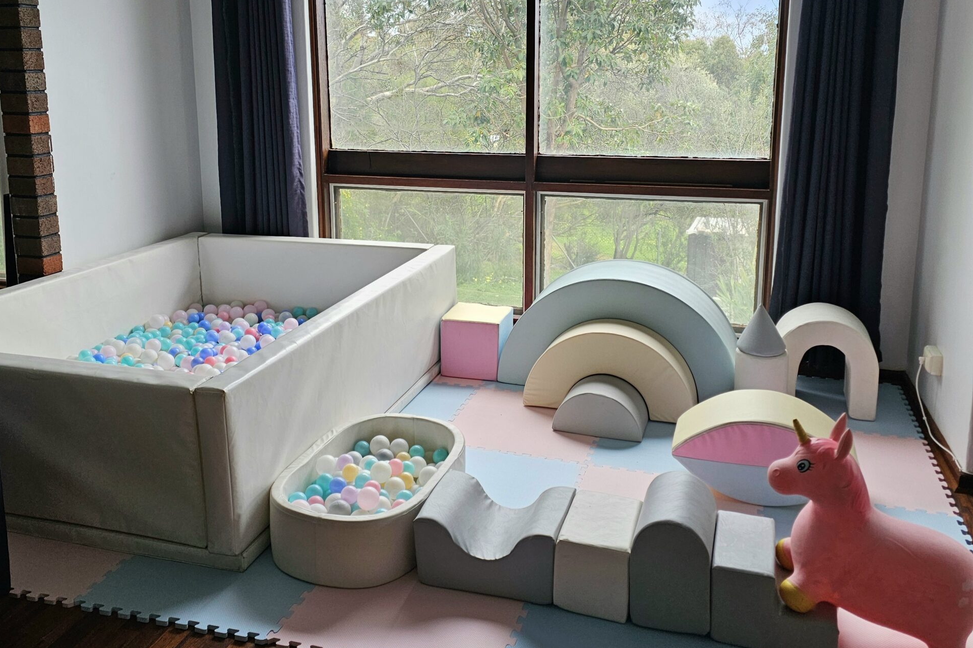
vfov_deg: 40.6
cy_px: 213
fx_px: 865
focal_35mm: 32
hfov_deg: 58.7
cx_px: 485
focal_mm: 6.3
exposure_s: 1/182
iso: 80
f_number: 1.7
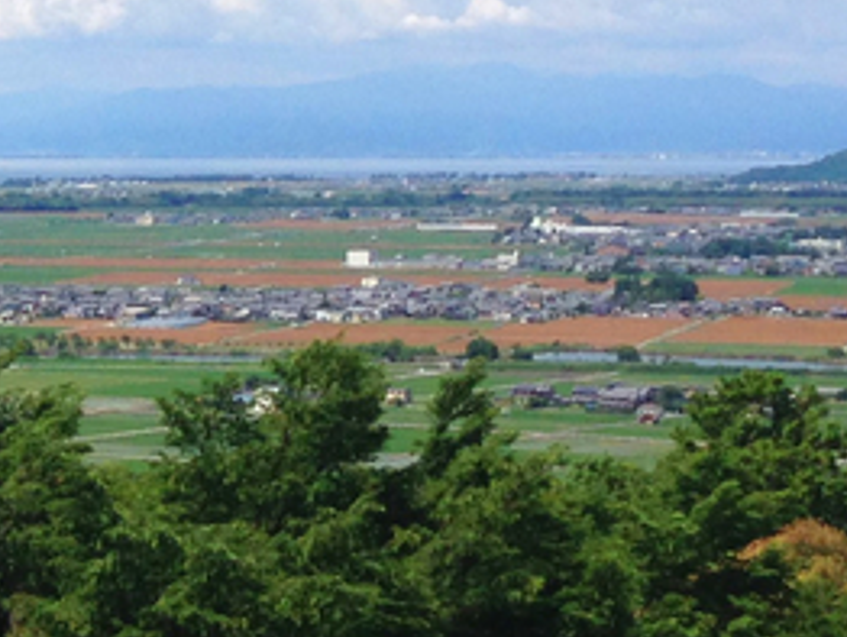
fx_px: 3698
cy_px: -55
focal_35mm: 151
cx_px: -472
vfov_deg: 9.7
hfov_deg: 12.4
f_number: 2.4
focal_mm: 4.12
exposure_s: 1/2262
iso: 50
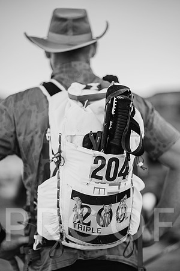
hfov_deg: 27.0
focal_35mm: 50
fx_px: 375
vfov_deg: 39.6
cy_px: 136
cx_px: 90
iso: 160
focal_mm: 50
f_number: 1.4
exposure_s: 1/400
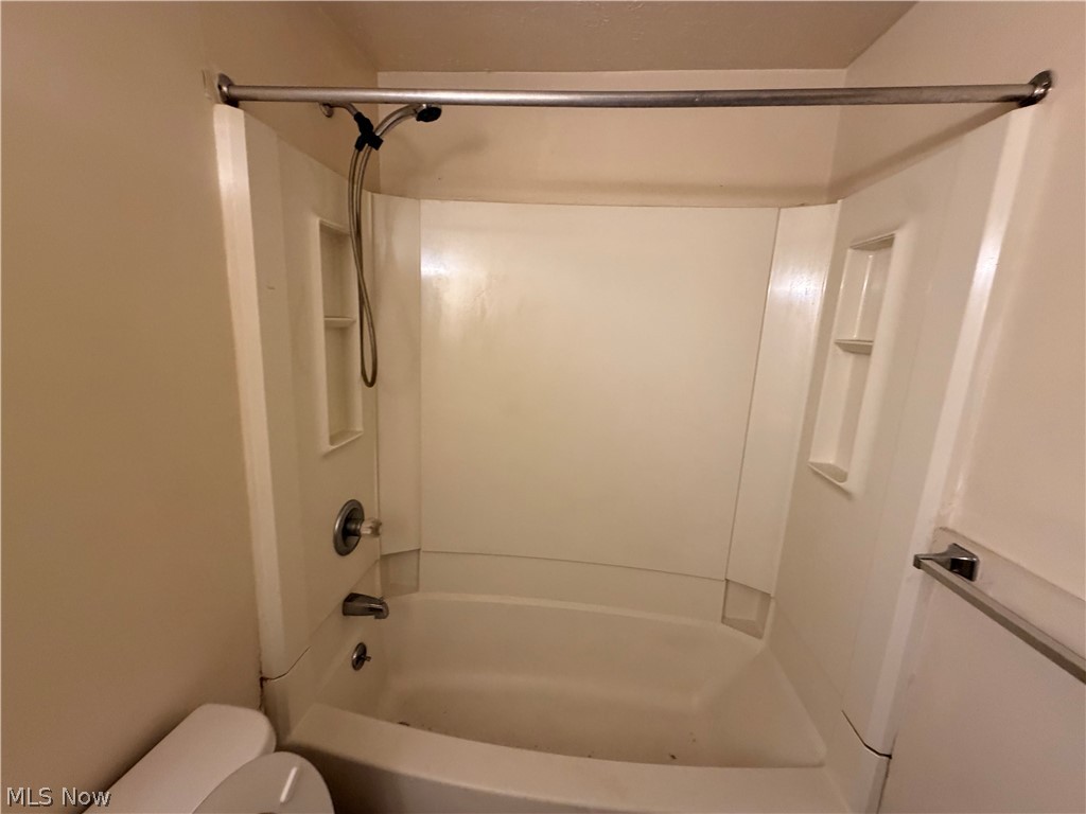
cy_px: 407
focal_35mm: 14
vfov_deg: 85.7
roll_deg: -1.9
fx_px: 439
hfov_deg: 102.1
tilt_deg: -11.9
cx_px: 543
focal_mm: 2.22
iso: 400
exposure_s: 1/60
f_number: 2.2
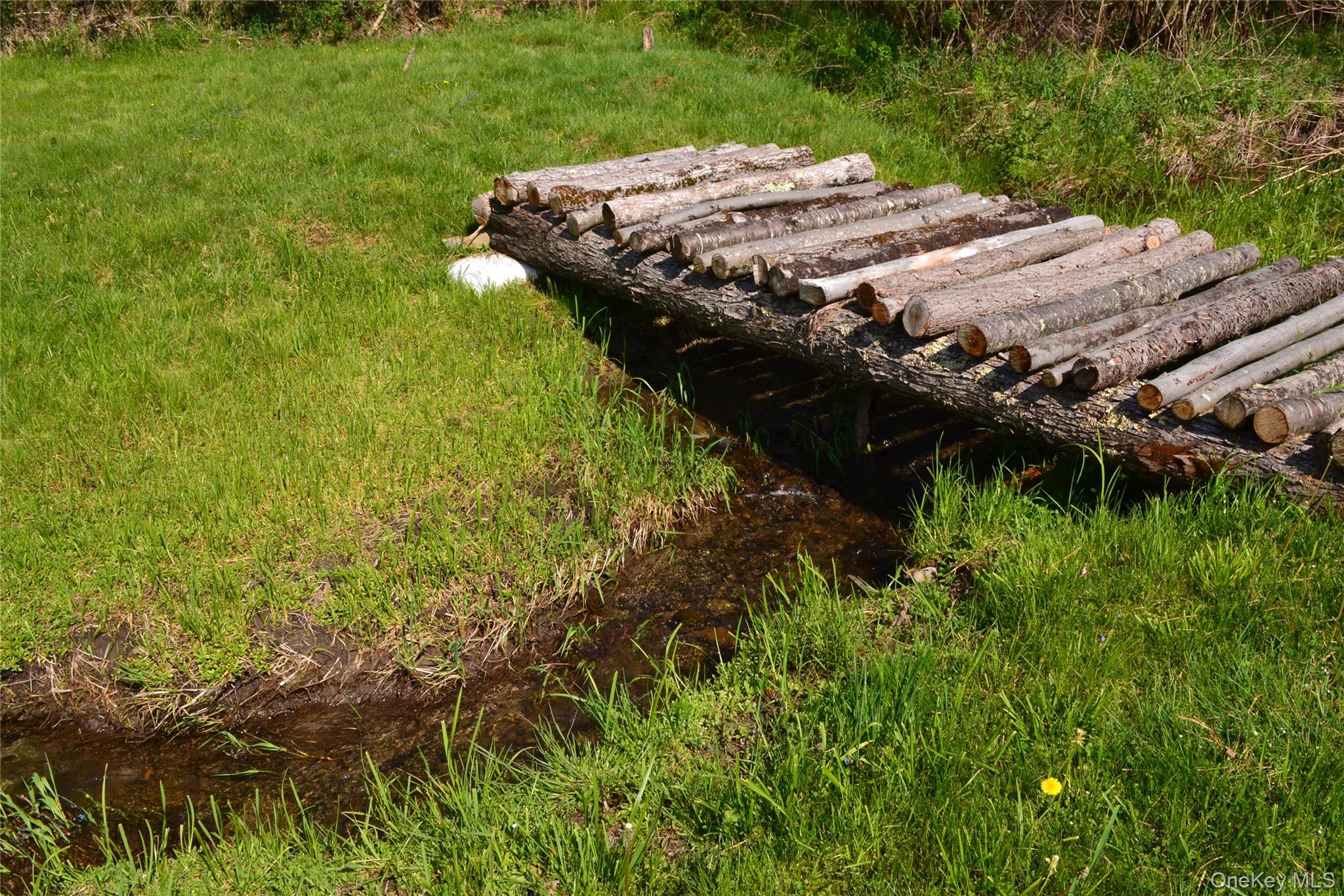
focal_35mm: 33
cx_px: 672
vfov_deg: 40.0
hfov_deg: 57.2
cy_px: 448
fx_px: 1232
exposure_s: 1/320
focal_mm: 22
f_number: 11
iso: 400
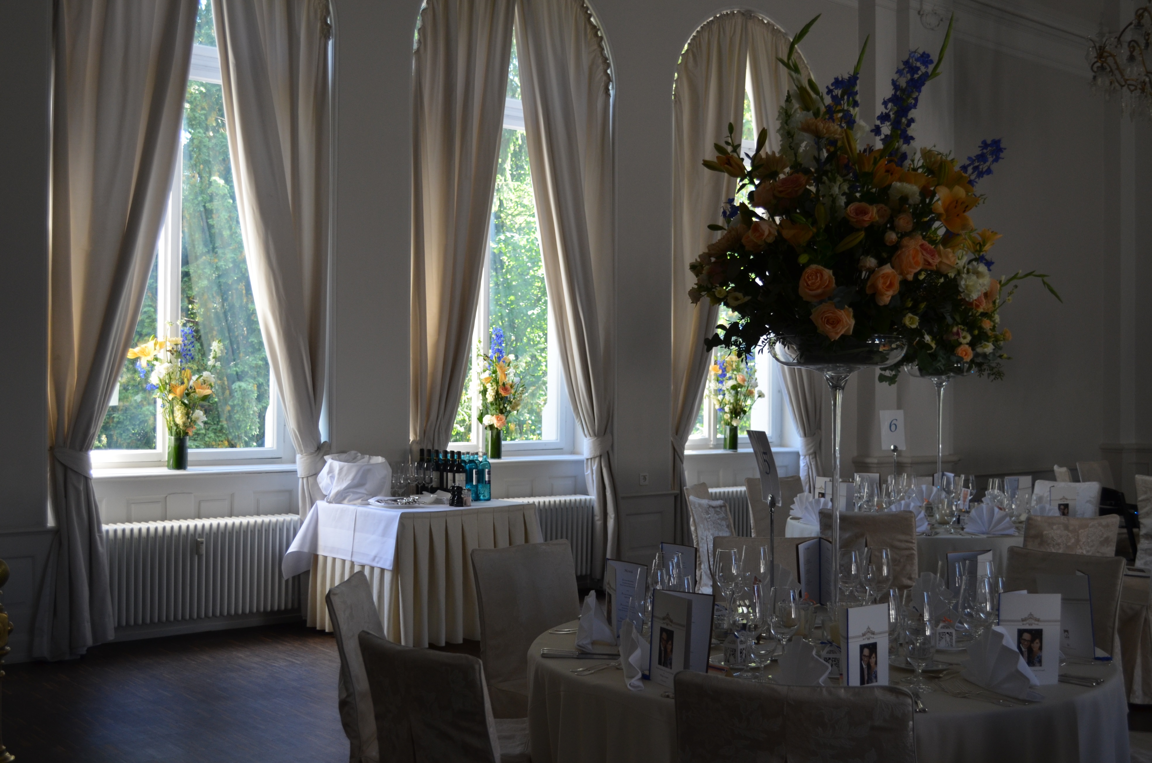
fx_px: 1245
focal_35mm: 39
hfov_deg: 49.6
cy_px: 382
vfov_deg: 34.1
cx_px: 576
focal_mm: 26
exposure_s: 1/80
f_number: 4.2
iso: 400
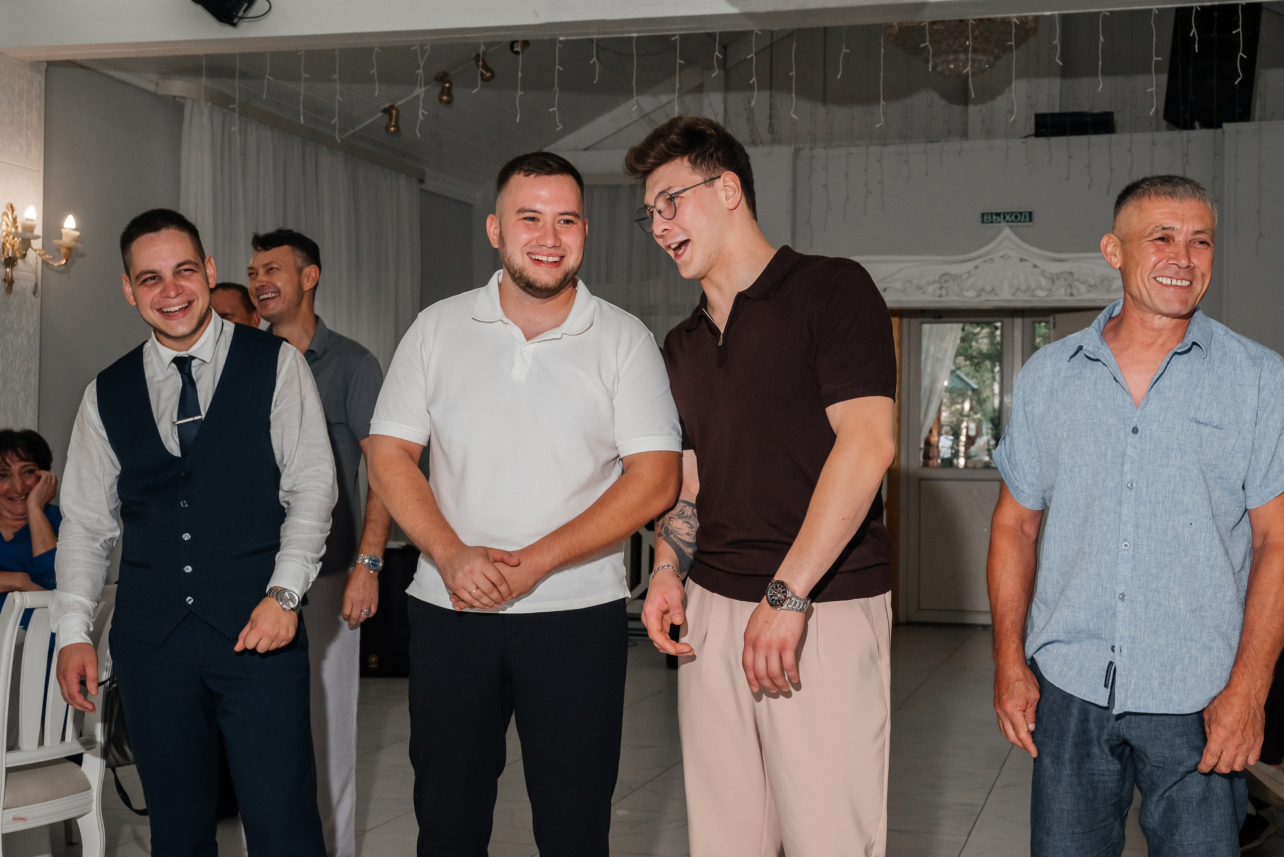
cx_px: 642
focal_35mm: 47
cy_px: 428
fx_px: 1680
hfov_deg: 41.8
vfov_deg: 28.6
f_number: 8
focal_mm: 46
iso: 1000
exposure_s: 1/125
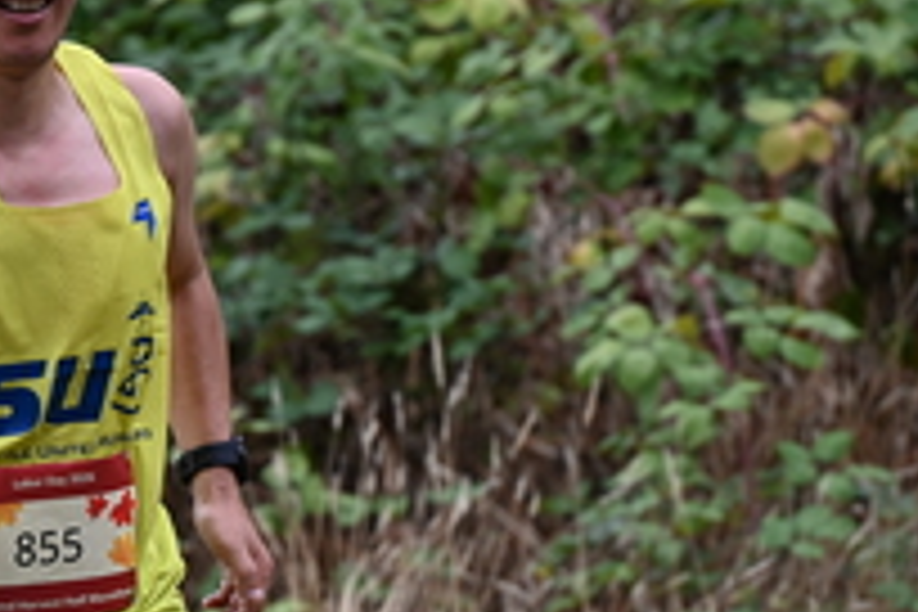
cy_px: 448
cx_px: 0
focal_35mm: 540
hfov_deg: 3.8
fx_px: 13769
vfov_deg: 2.5
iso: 400
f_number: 6.3
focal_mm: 200
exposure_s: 1/500
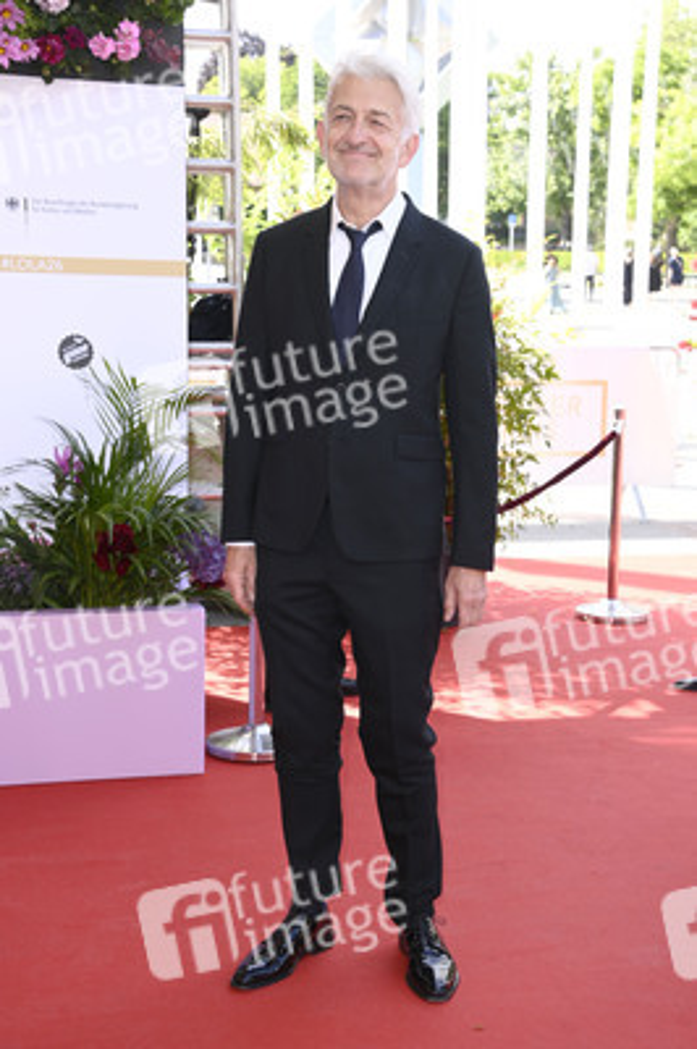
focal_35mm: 55
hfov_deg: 24.6
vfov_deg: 36.3
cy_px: 524
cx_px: 348
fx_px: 1600
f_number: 6.3
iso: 500
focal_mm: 55
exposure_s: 1/250
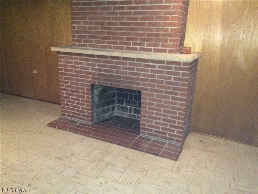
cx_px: 129
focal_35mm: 29
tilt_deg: -15.5
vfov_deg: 48.2
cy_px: 97
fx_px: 216
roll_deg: -0.6
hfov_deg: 61.7
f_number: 2.2
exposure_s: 1/16
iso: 800
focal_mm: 4.15
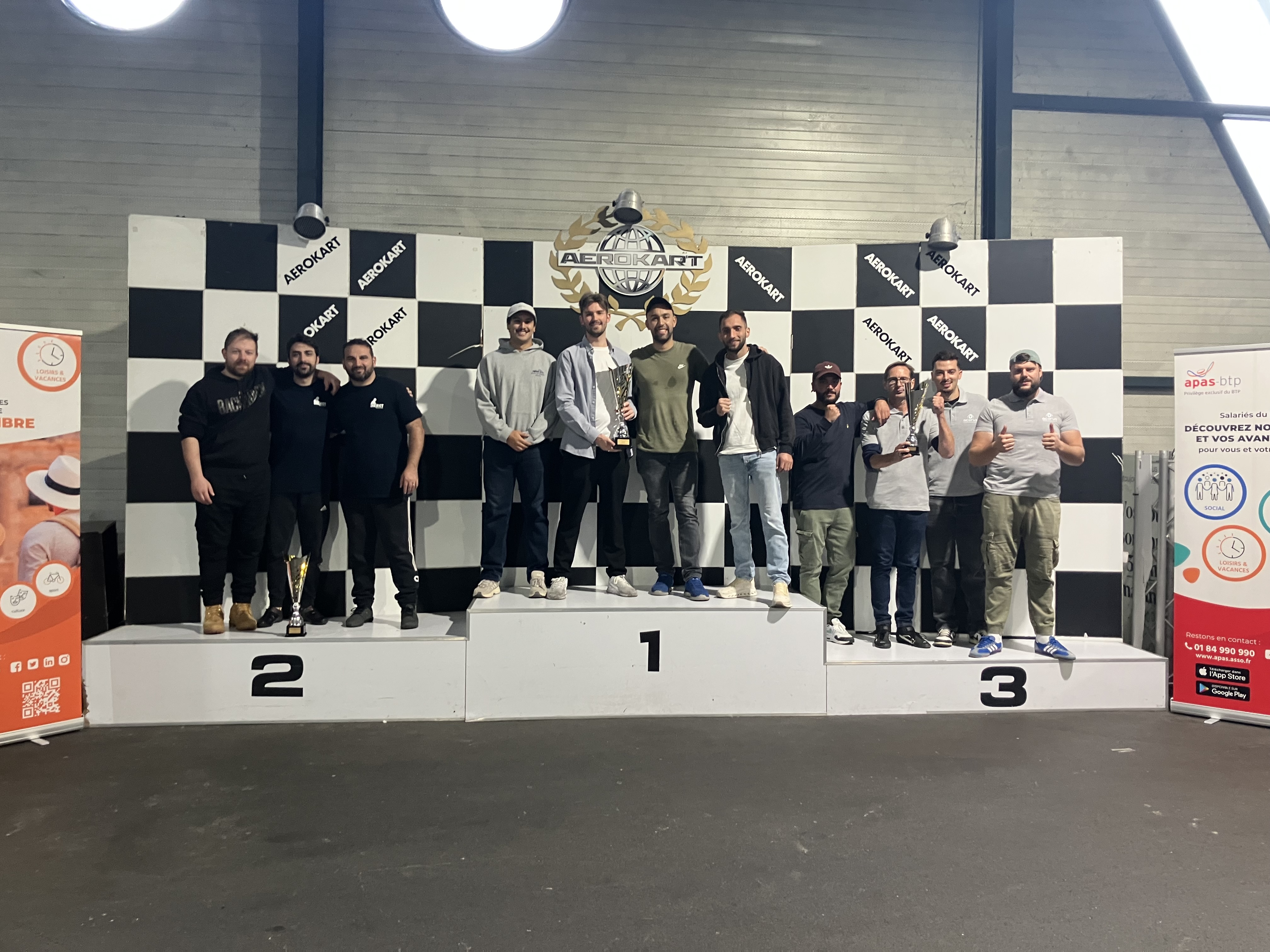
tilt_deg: +0.4
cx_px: 635
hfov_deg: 63.4
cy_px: 476
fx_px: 1027
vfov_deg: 49.7
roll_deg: -1.1
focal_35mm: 28
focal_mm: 3.99
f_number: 1.8
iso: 160
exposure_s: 1/60
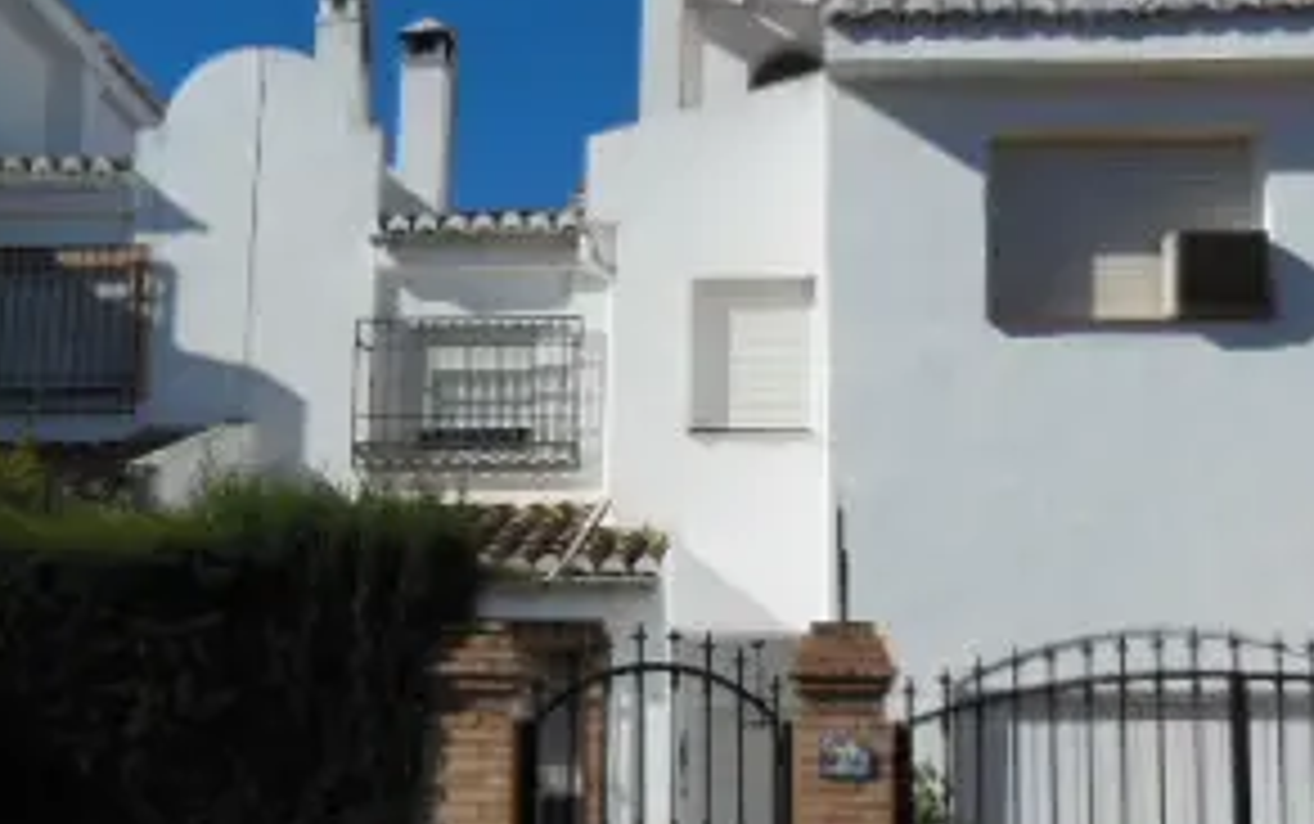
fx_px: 2079
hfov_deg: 35.1
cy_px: 459
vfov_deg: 22.4
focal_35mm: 58
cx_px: 675
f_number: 7
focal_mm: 4.5
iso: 125
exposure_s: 1/640
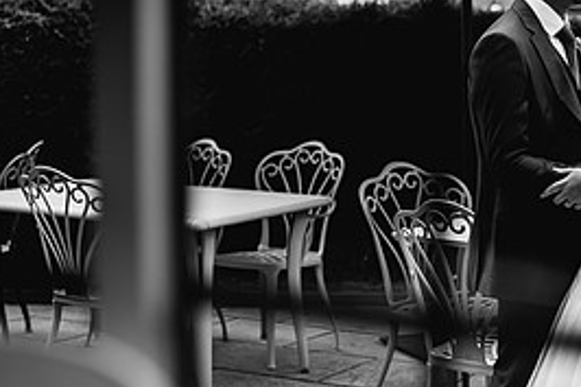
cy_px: 141
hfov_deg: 25.0
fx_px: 1258
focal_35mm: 78
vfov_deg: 17.4
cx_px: 551
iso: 100
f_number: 1.6
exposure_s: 1/2500
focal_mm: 35
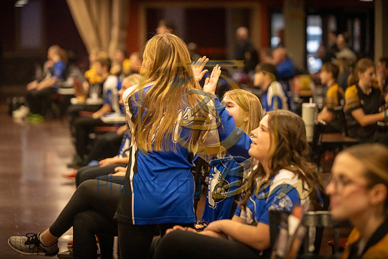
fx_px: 1401
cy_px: 130
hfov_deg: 15.8
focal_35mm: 130
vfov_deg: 10.6
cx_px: 194
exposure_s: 1/800
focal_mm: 130
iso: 4000
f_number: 2.8
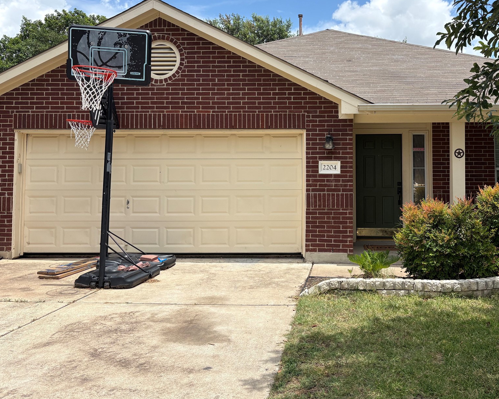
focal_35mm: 34
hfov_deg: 52.1
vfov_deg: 43.1
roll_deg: -0.4
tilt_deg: +3.0
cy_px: 158
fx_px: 502
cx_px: 320
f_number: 1.6
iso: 50
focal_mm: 5.96
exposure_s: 1/3623
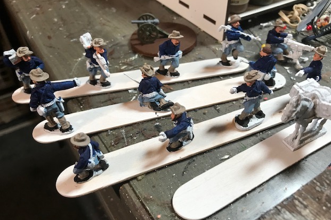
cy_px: 114
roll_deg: +1.5
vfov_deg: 43.6
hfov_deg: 61.9
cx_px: 170
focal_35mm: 30
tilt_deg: -43.1
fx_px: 276
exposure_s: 1/30
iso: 25
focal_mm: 3.99
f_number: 1.8
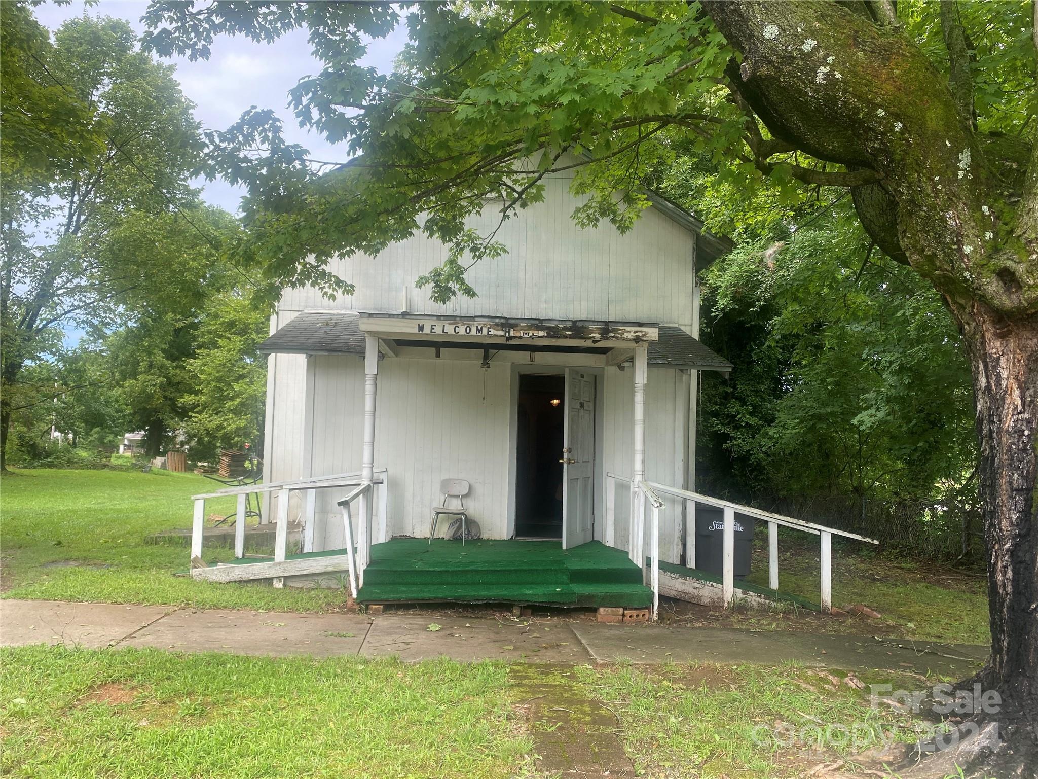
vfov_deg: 53.1
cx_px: 519
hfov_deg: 67.3
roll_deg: -1.7
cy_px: 390
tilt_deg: +4.1
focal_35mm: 26
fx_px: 780
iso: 32
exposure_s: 1/560
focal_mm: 4.25
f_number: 1.8
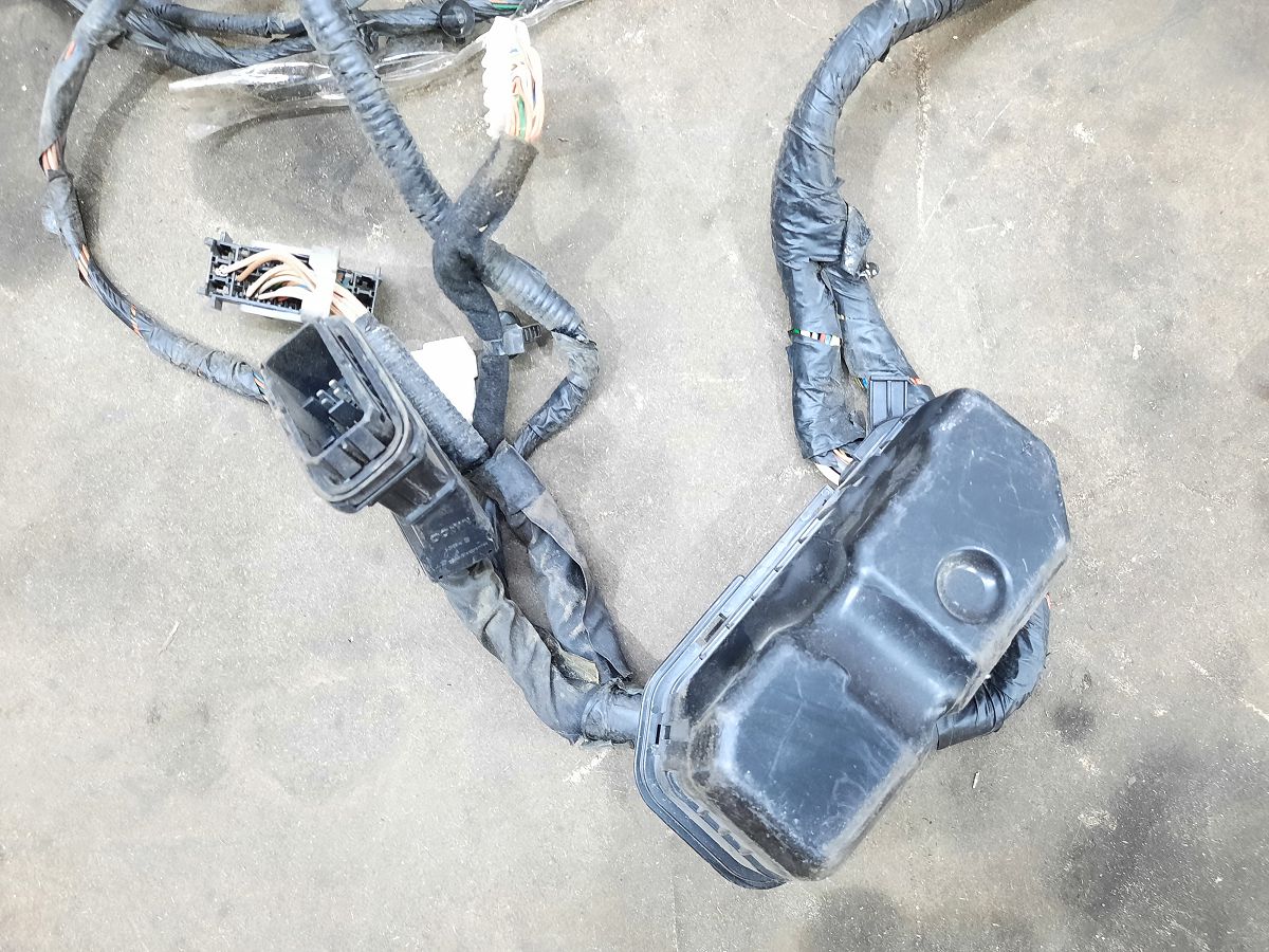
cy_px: 476
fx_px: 916
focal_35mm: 25
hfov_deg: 69.4
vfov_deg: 54.9
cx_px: 634
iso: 500
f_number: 2
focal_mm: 4.6
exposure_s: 1/25
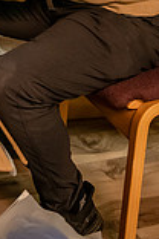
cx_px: -35
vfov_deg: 19.2
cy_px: -72
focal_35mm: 98
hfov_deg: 13.6
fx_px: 649
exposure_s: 1/100
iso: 3200
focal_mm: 34
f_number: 3.2
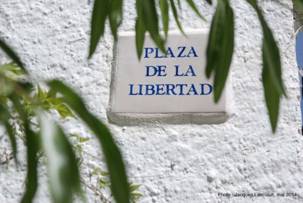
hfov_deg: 28.0
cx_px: 152
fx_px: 607
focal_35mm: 72
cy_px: 102
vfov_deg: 19.0
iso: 100
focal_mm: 48
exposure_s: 1/320
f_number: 9
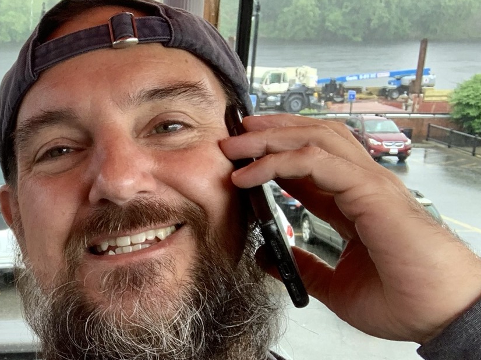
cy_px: 310
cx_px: 19
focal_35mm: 62
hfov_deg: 29.5
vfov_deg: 23.1
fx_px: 861
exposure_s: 1/121
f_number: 2.2
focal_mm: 2.87
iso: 50
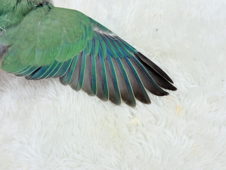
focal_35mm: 52
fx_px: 339
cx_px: 113
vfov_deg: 28.0
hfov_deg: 36.8
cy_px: 85
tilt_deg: -52.2
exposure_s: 1/100
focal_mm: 5.96
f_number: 1.6
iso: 80
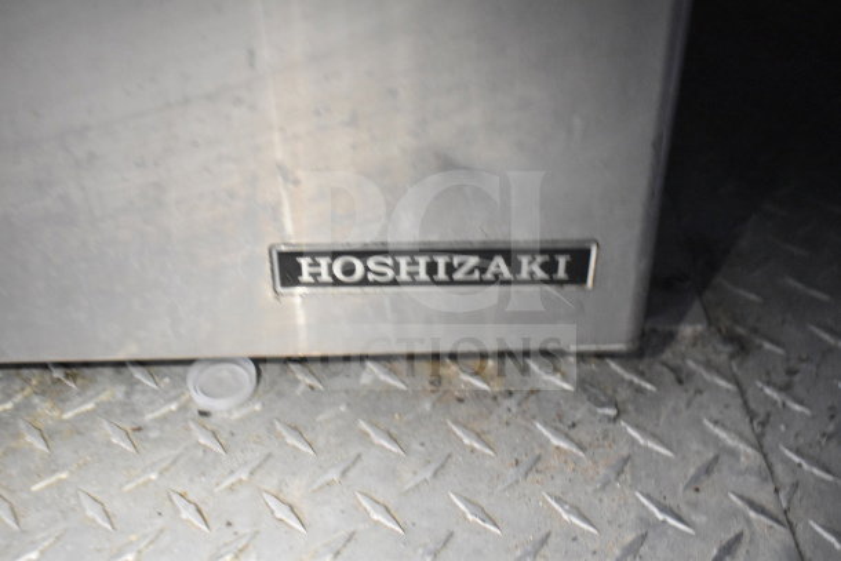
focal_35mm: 40
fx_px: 946
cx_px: 420
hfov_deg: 47.9
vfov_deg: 33.0
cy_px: 280
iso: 5600
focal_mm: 27
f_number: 4
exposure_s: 1/40
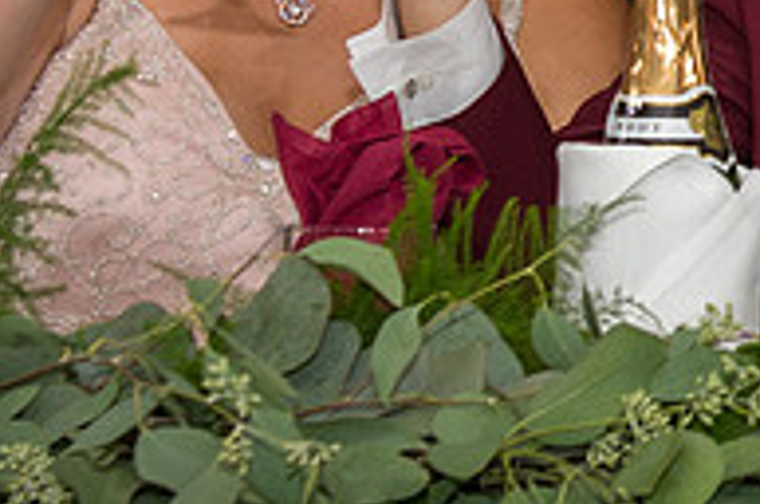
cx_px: 1041
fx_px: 5669
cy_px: -270
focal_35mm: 269
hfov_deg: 7.6
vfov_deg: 5.0
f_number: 4.8
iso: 800
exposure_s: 1/60
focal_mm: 45
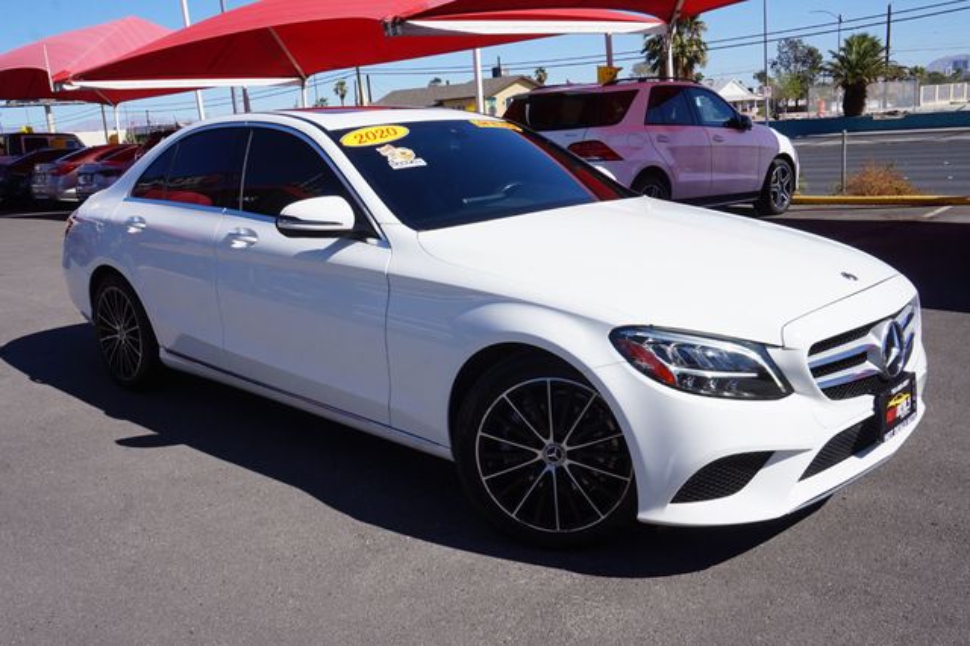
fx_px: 889
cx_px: 485
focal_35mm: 33
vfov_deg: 39.9
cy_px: 323
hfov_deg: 57.2
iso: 100
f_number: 14
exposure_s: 1/125
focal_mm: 22
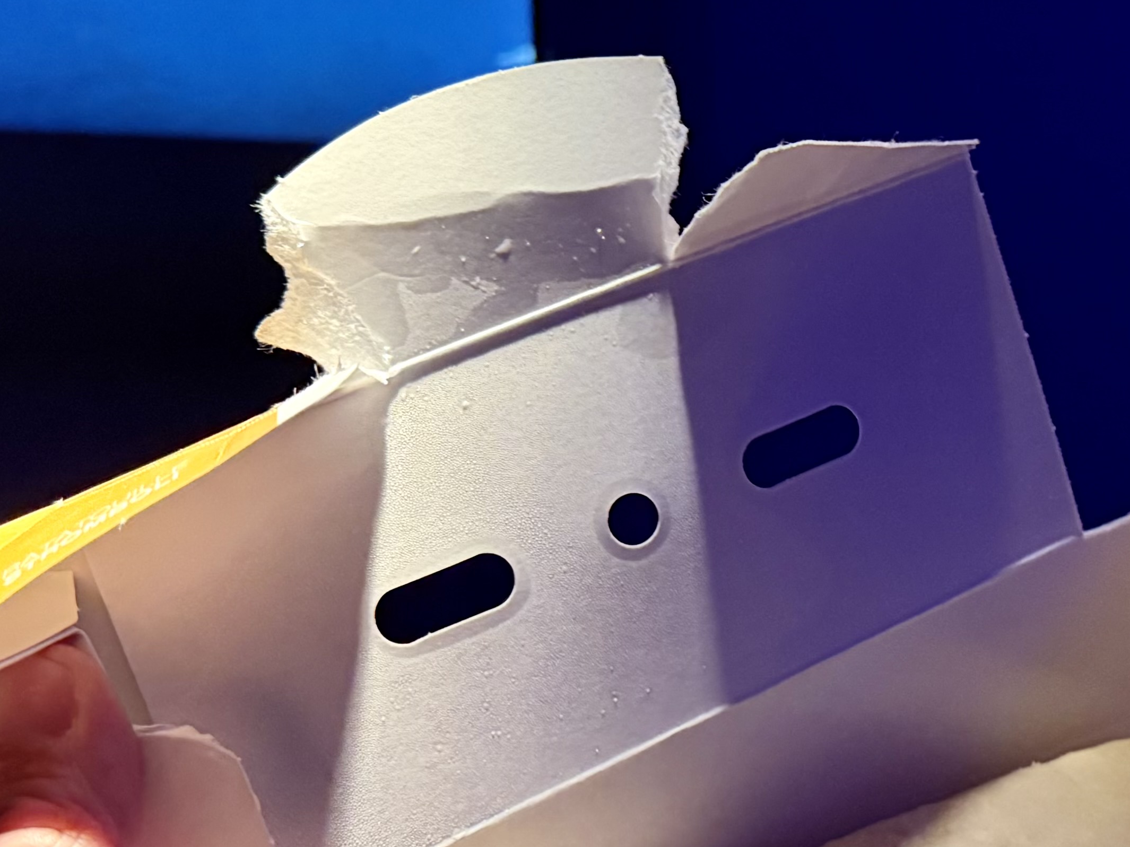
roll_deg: +1.3
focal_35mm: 63
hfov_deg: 30.0
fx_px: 2056
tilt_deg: -2.3
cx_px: 897
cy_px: 458
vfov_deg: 23.3
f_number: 1.78
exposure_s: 1/53
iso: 800
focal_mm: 6.76
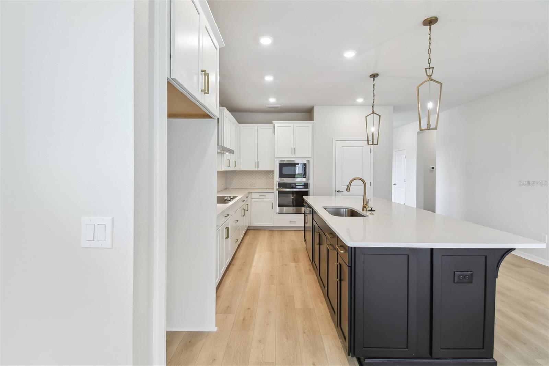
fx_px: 229
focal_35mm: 15
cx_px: 274
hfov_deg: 100.4
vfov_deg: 77.3
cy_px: 183
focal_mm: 10
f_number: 7.1
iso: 100
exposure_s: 1/20
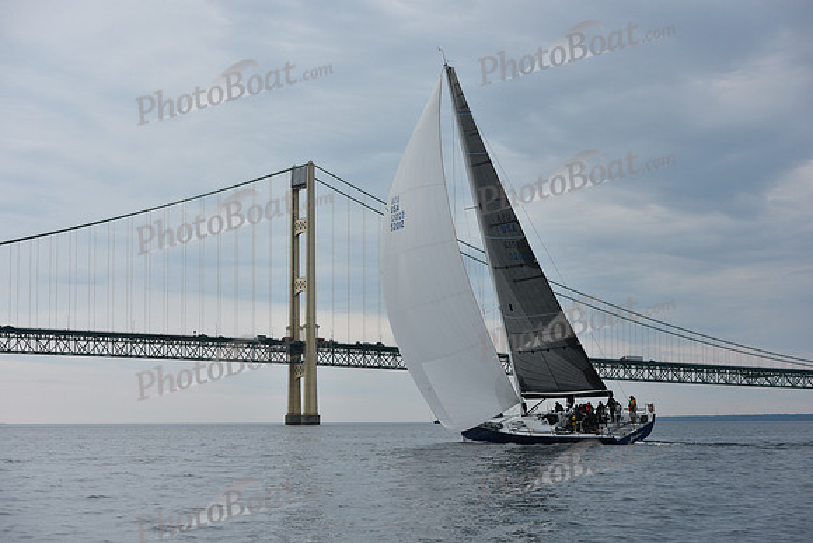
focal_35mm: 70
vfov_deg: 19.5
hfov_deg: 28.8
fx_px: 1581
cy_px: 272
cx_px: 406
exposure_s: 1/800
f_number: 6.3
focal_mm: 70
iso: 250
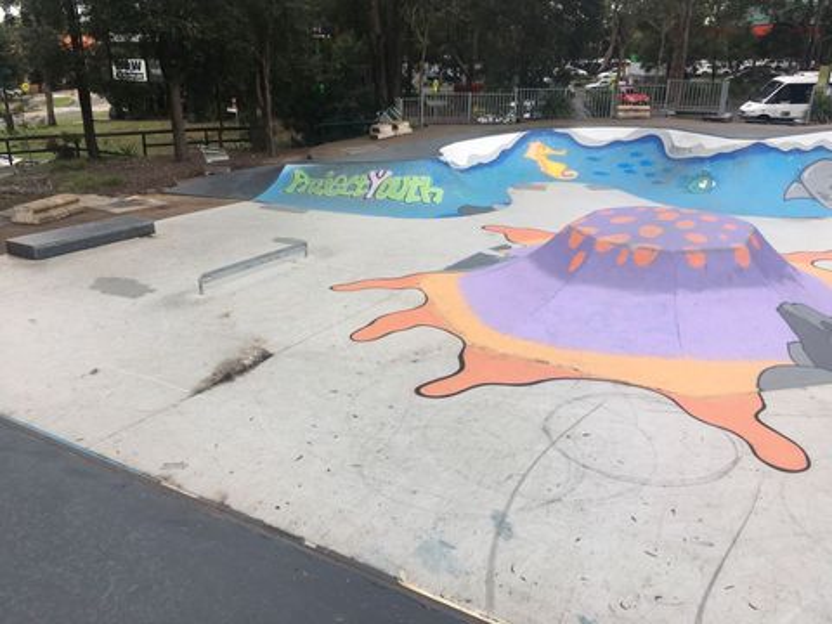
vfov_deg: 48.2
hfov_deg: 61.7
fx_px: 697
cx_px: 416
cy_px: 312
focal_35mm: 29
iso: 25
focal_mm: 4.15
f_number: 2.2
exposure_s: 1/646
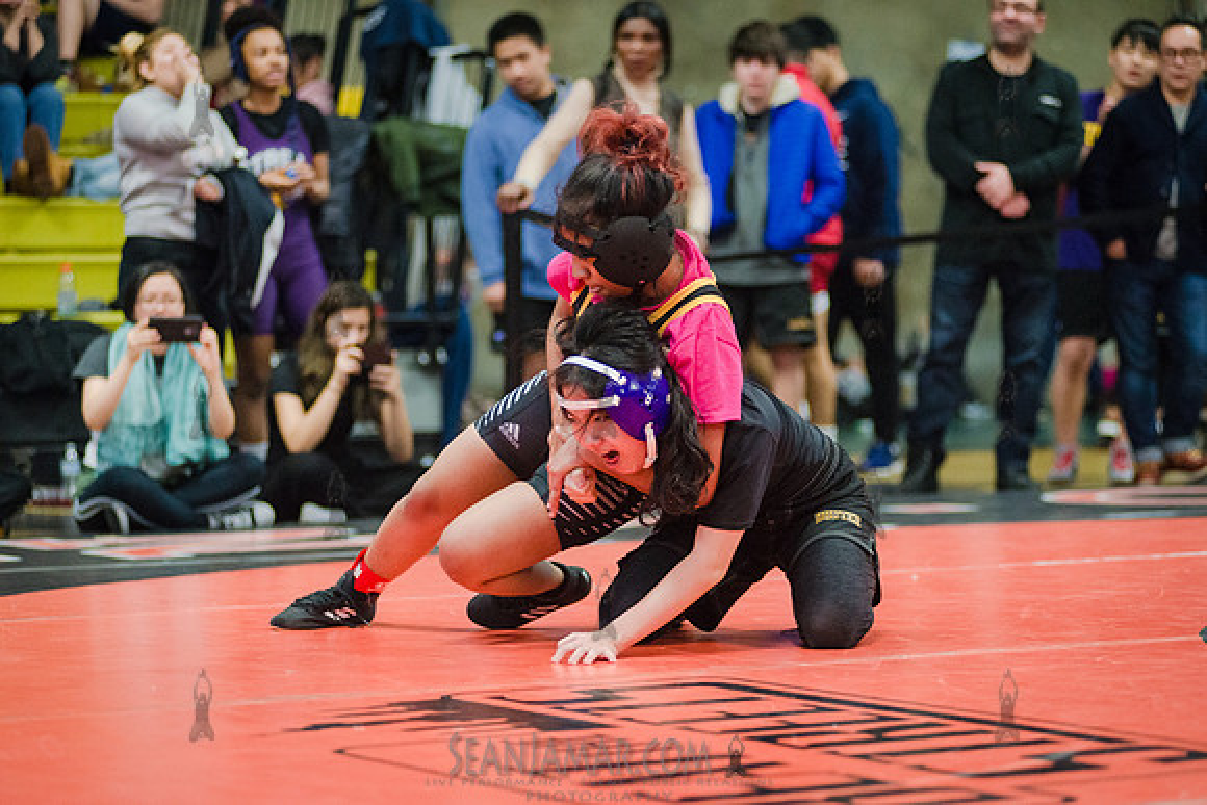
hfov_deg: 18.3
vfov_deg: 12.2
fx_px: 3756
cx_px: 604
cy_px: 402
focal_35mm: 112
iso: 4000
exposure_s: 1/320
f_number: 2.8
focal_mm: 112
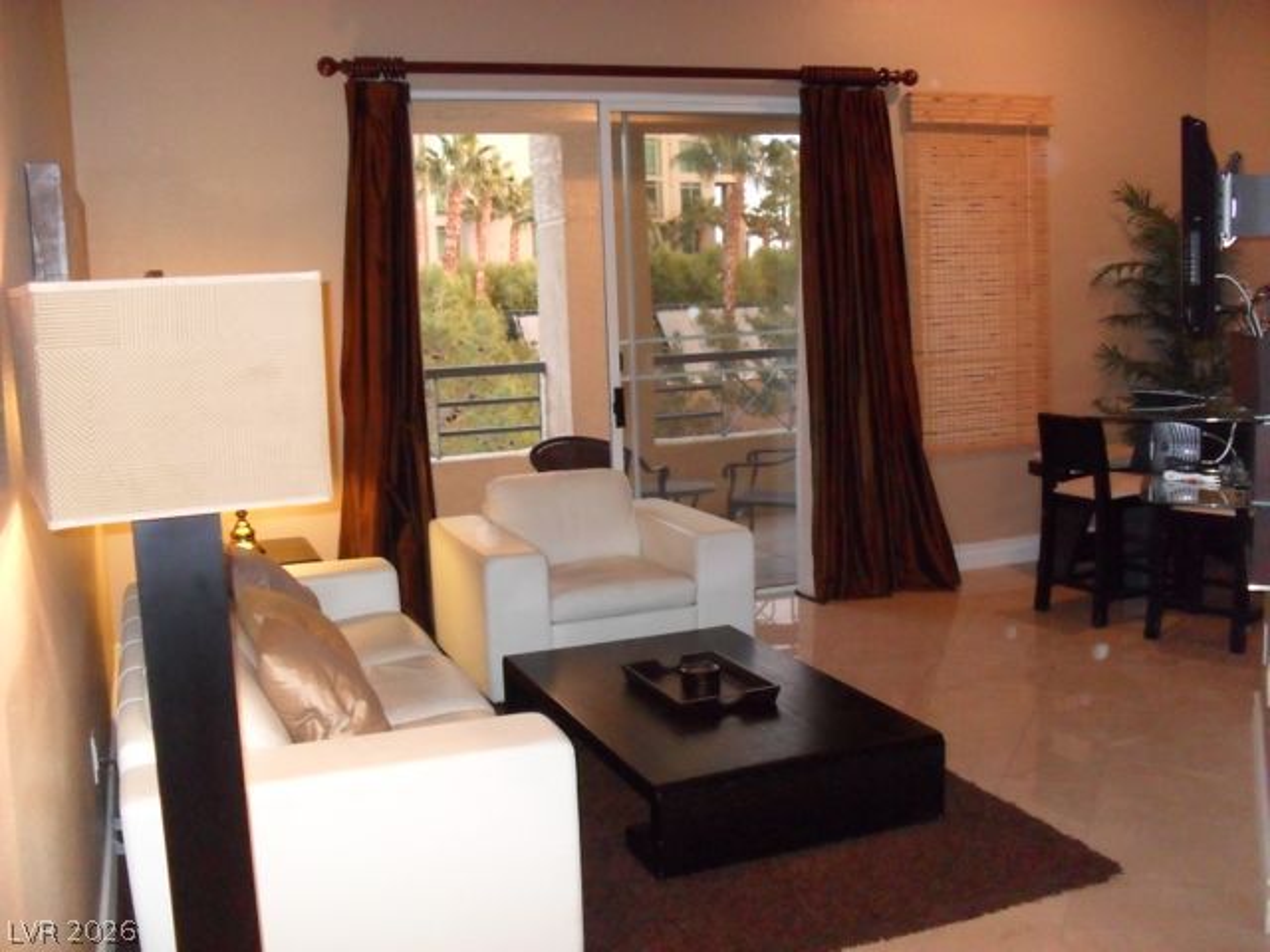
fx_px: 1284
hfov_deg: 52.6
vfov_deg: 40.7
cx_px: 635
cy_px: 476
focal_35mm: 35
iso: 400
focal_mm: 6.3
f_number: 3
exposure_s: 1/45
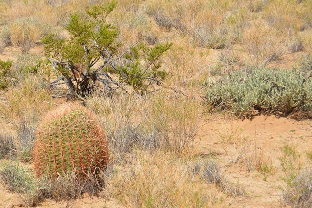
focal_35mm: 138
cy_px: 146
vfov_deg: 9.9
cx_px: 91
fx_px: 1195
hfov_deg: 14.8
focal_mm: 55
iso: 400
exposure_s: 1/1600
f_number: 7.1
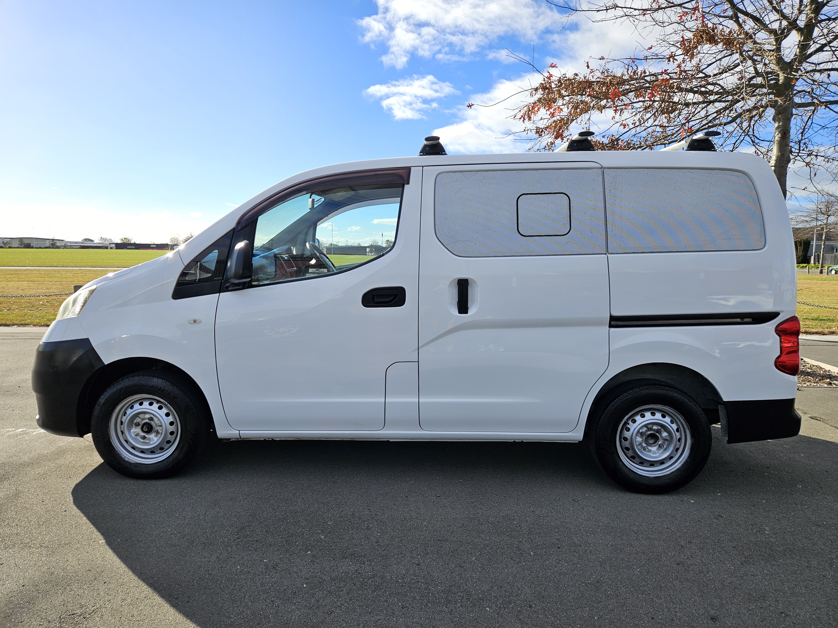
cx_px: 419
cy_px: 314
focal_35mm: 23
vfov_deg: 58.9
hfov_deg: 73.9
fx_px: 557
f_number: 1.8
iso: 50
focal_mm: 5.4
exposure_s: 1/2000
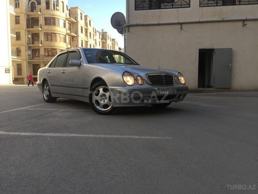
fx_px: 216
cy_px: 97
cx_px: 129
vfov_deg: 48.2
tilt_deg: -4.1
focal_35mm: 29
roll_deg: -0.7
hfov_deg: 61.7
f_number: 2.2
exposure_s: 1/444
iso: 32
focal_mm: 4.15
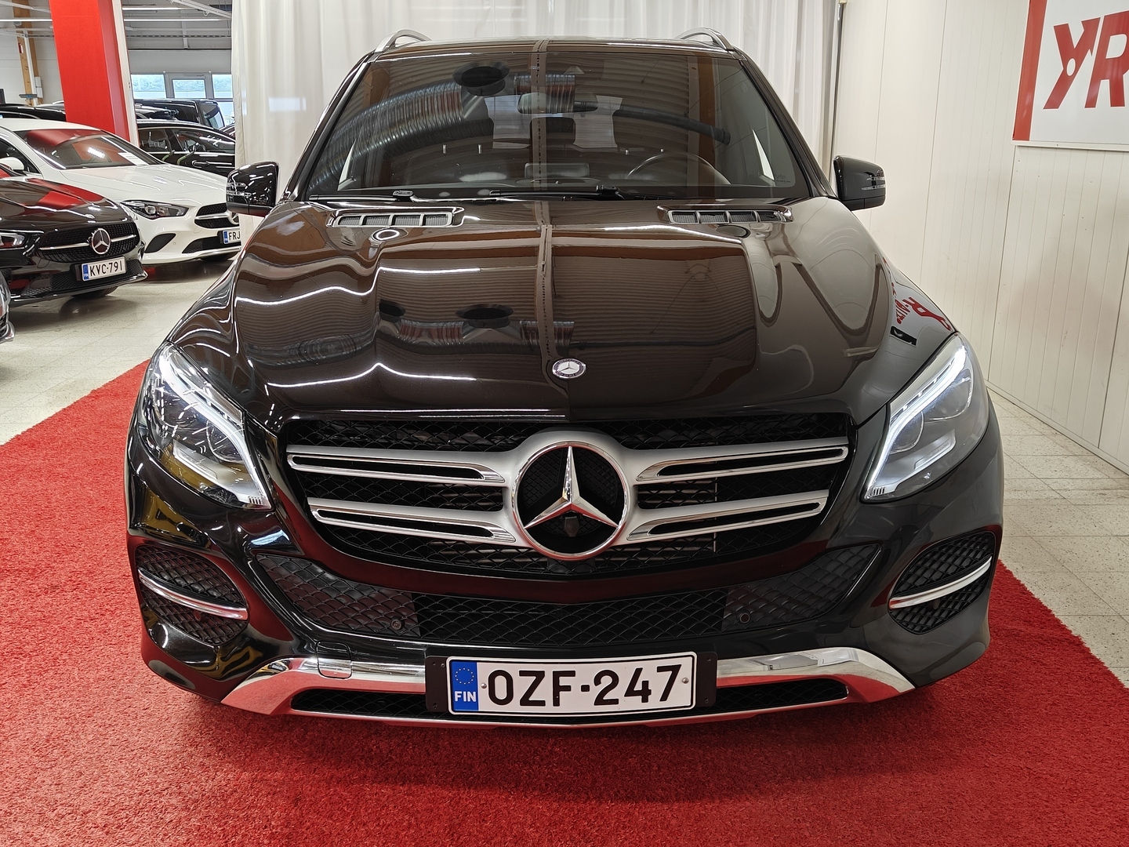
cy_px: 424
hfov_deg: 58.4
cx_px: 564
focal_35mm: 31
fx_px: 1011
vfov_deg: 45.4
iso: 64
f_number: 1.8
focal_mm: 5.59
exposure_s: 1/50
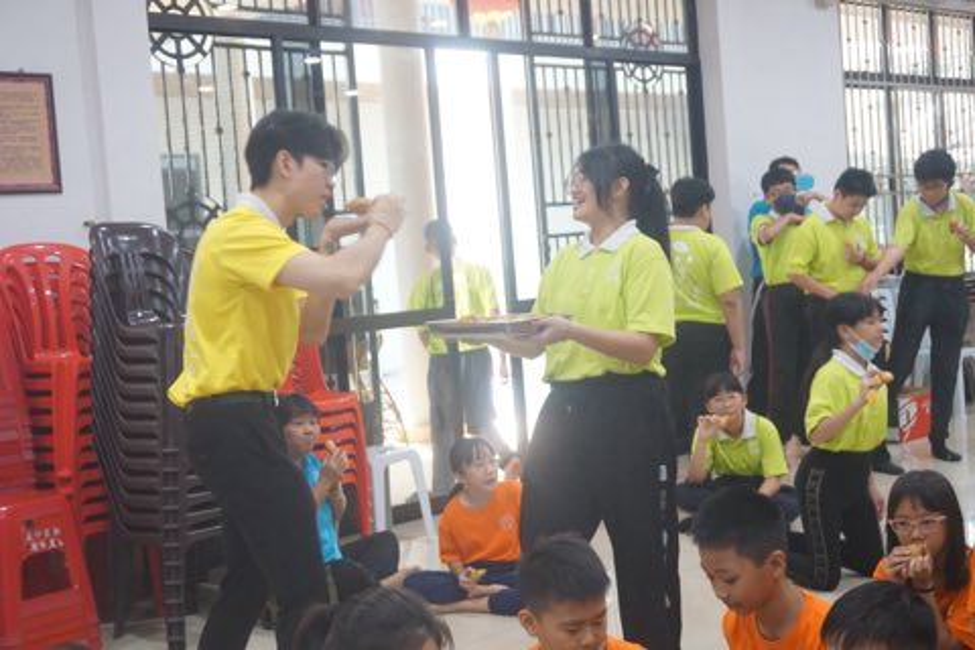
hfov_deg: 40.0
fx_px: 1341
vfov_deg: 27.3
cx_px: 488
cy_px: 325
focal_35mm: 50
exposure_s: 1/100
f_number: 5
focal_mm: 33
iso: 3200
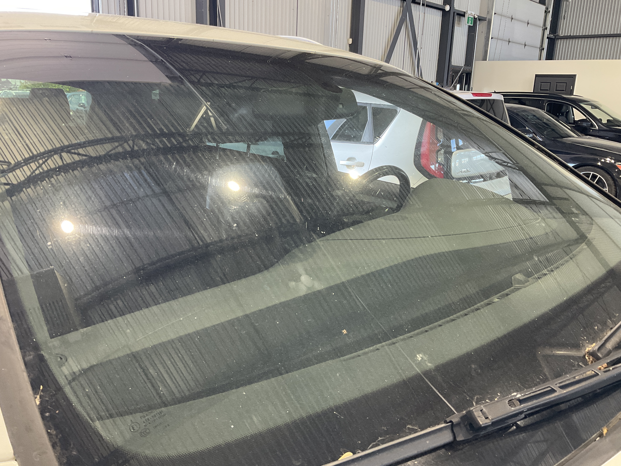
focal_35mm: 29
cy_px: 233
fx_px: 520
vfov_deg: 48.2
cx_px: 310
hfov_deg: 61.7
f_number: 1.8
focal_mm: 3
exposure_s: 1/60
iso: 100
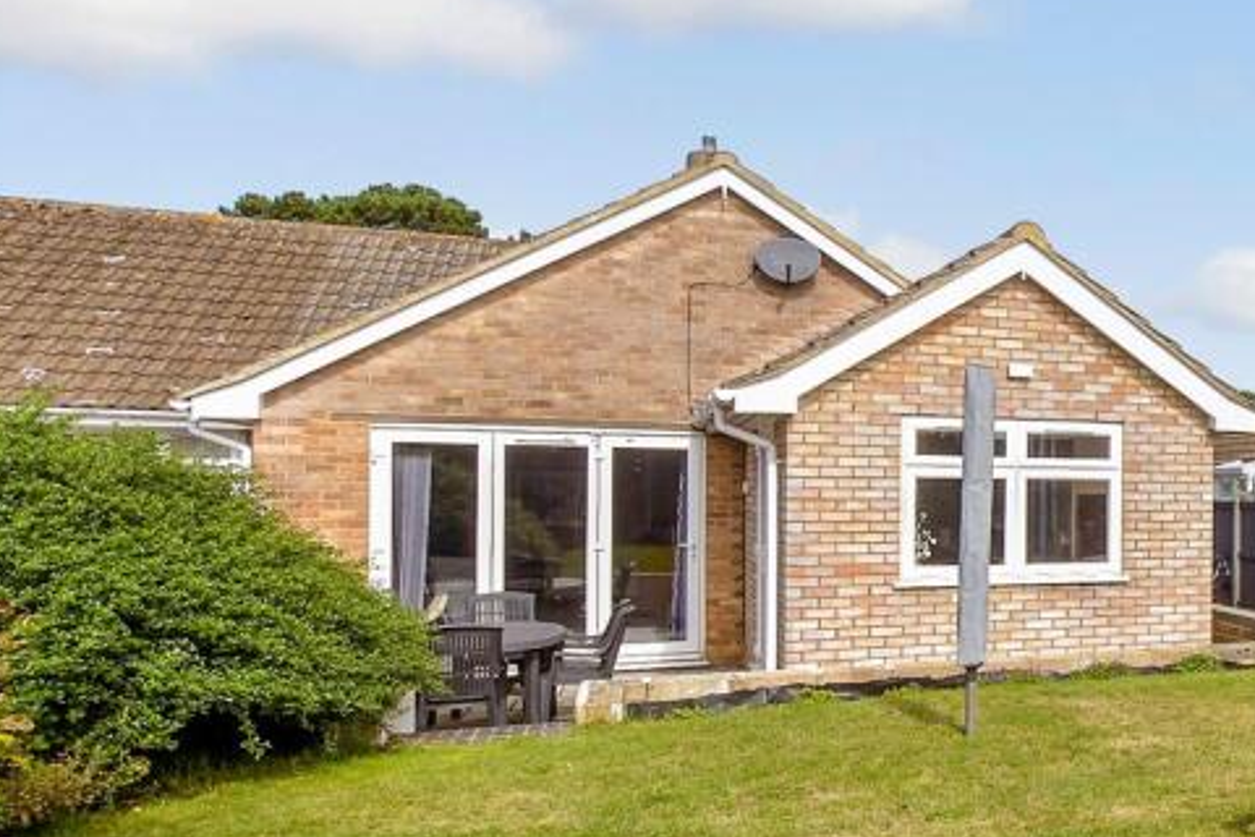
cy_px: 488
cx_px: 1320
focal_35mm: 32
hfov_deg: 46.5
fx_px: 1115
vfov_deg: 41.0
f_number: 8
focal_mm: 10
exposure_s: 1/400
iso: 200
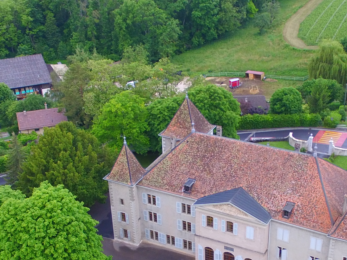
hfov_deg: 32.1
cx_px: 209
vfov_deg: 24.1
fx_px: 602
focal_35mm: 60
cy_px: 207
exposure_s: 1/269
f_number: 2.8
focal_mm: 3.61
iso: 100
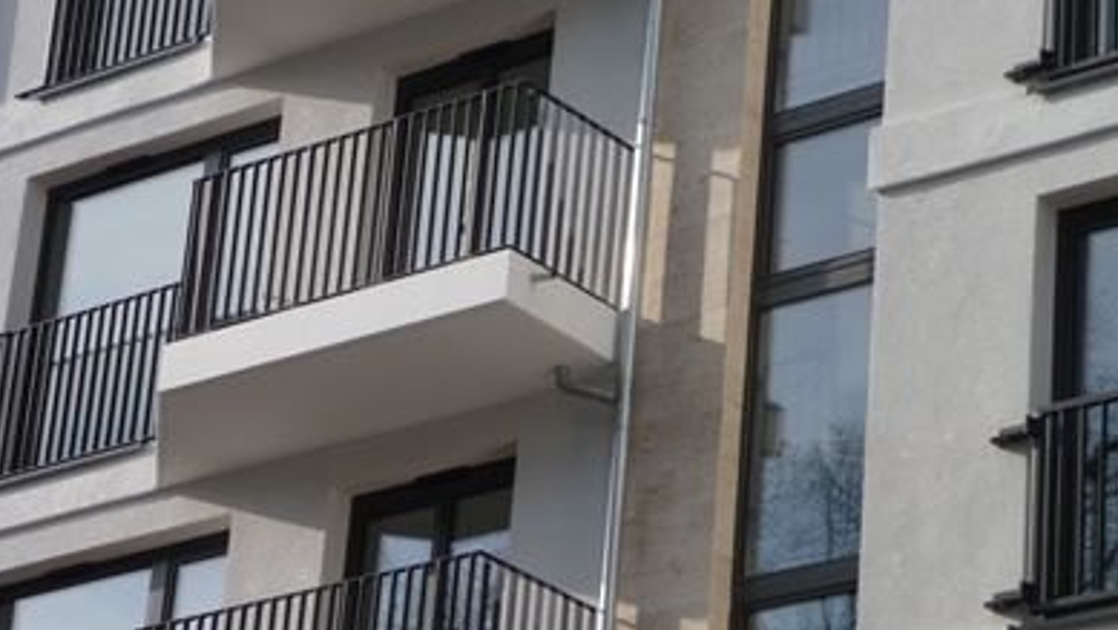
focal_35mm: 141
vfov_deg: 8.6
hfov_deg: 15.2
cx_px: 578
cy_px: 321
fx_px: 4181
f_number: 4.7
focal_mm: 14.2
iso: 100
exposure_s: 1/640
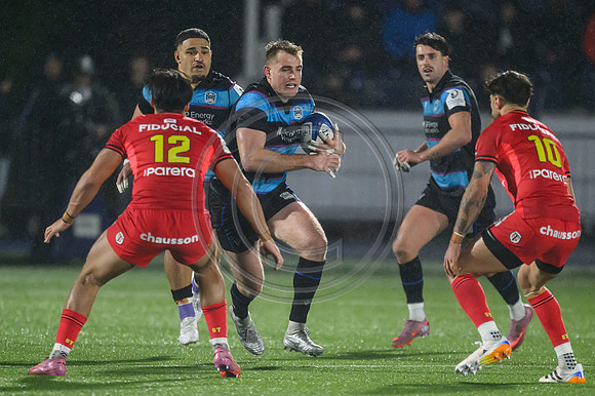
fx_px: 11855
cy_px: 247
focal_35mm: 718
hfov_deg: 2.9
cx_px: 283
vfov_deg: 1.9
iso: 6400
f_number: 4
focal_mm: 560
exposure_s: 1/1600
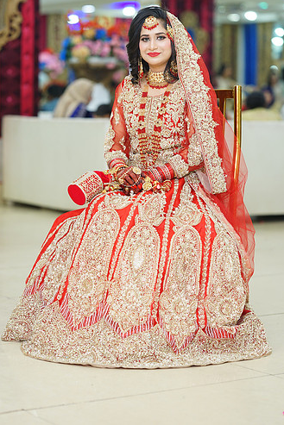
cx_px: 125
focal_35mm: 100
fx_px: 1182
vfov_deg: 20.4
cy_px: 176
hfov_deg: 13.7
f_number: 2.2
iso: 400
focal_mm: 85
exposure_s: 1/160
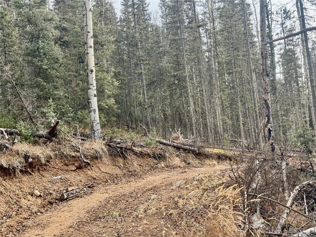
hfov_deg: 39.7
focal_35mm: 48
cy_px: 118
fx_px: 438
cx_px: 158
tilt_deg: +7.3
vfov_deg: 30.3
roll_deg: +6.3
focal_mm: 6.76
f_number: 1.78
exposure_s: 1/260
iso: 64
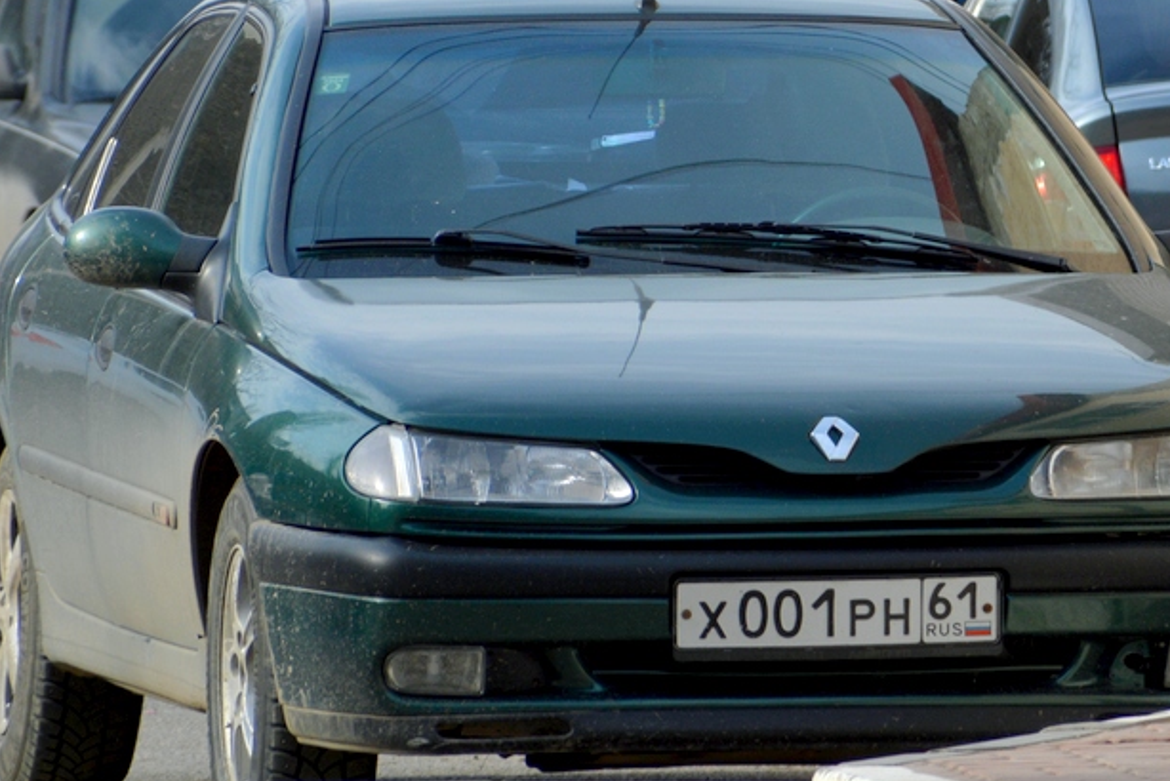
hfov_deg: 2.8
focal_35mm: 732
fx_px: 23800
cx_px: 740
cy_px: 166
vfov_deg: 1.9
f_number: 6.3
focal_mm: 250
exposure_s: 1/500
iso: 220
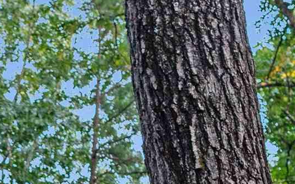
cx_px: -165
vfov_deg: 8.6
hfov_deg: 13.8
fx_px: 1133
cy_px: 414
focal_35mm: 141
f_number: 3.2
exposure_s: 1/250
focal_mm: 24
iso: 640
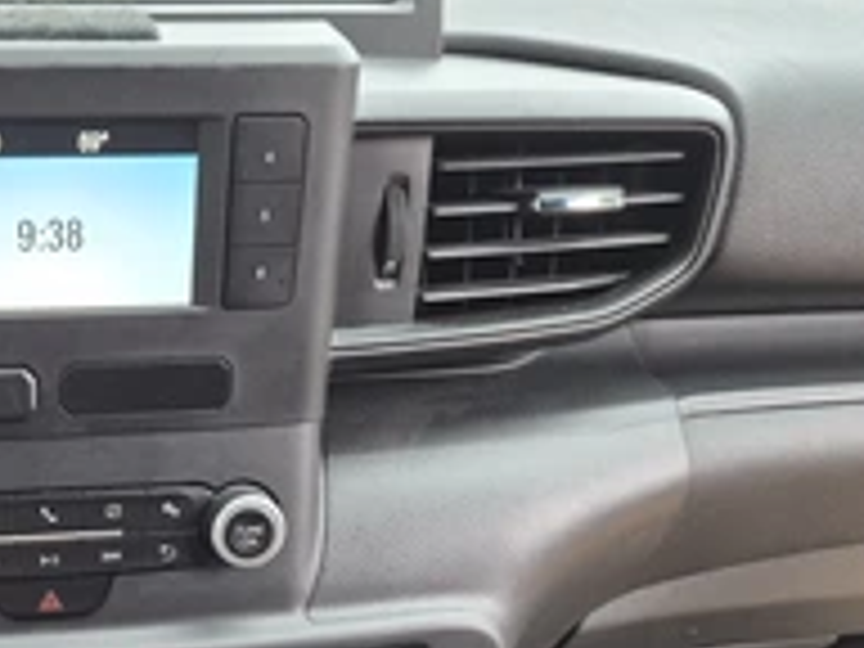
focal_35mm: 48
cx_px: 68
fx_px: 1198
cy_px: 630
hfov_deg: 36.8
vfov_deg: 28.6
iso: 250
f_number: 1.8
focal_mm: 5.4
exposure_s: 1/61
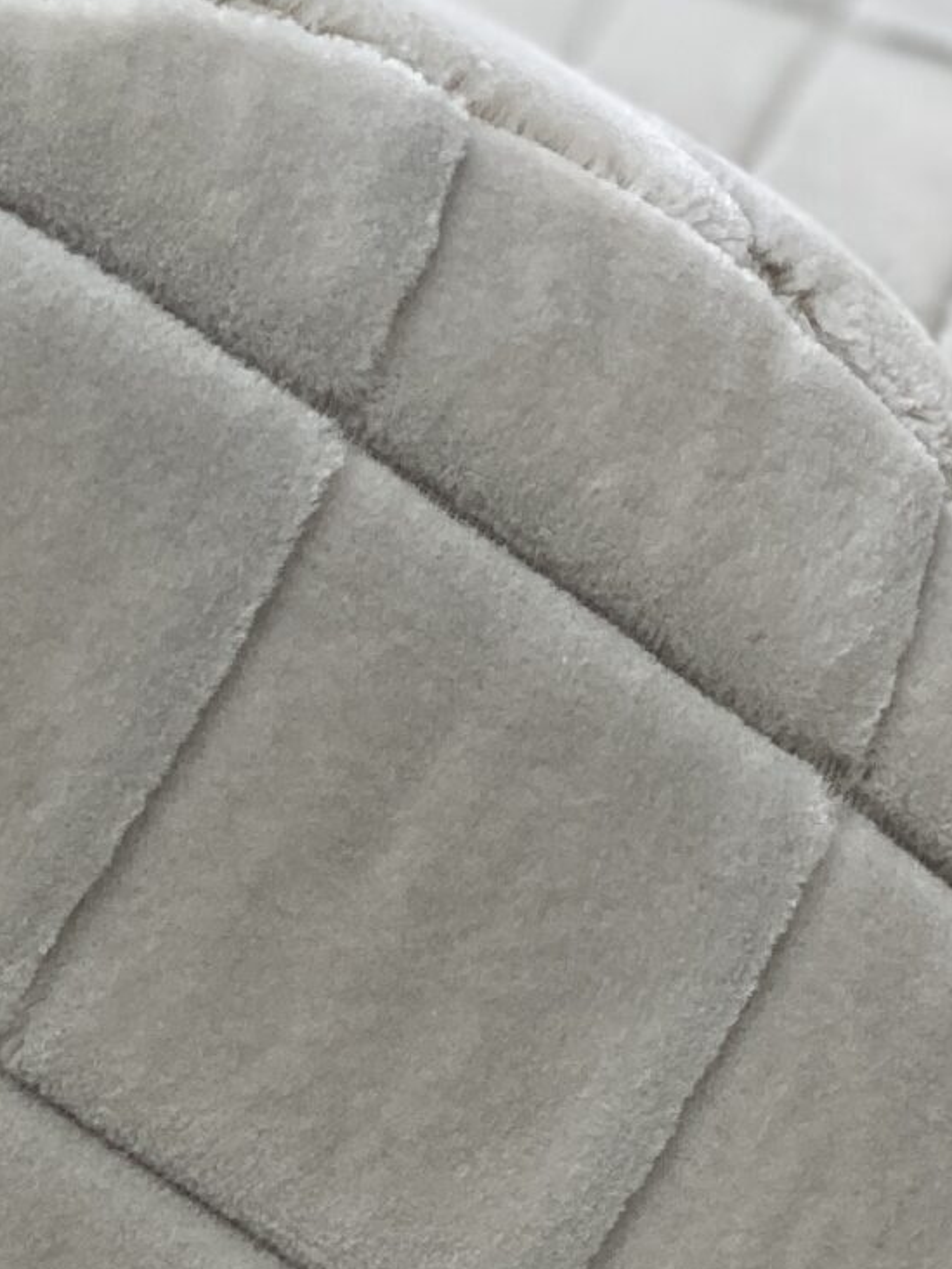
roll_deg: +4.9
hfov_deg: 8.1
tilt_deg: -16.4
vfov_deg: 10.8
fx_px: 6668
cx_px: -255
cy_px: 1220
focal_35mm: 182
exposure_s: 1/737
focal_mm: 6
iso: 20
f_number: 2
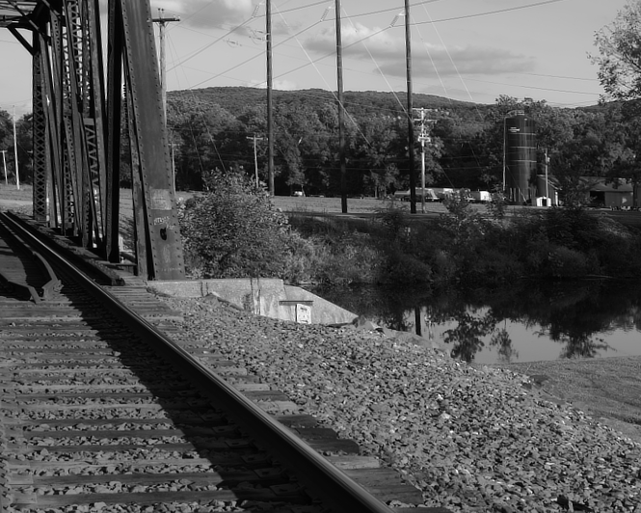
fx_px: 1423
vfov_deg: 20.3
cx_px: 400
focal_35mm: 75
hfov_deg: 25.3
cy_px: 150
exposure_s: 1/80
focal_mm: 38
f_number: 10
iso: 64
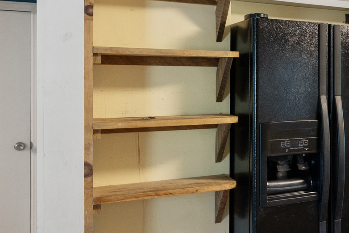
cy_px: 107
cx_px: 566
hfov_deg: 24.1
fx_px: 564
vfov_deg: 23.3
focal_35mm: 58
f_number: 8
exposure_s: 1/2.5
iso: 800
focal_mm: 14.8
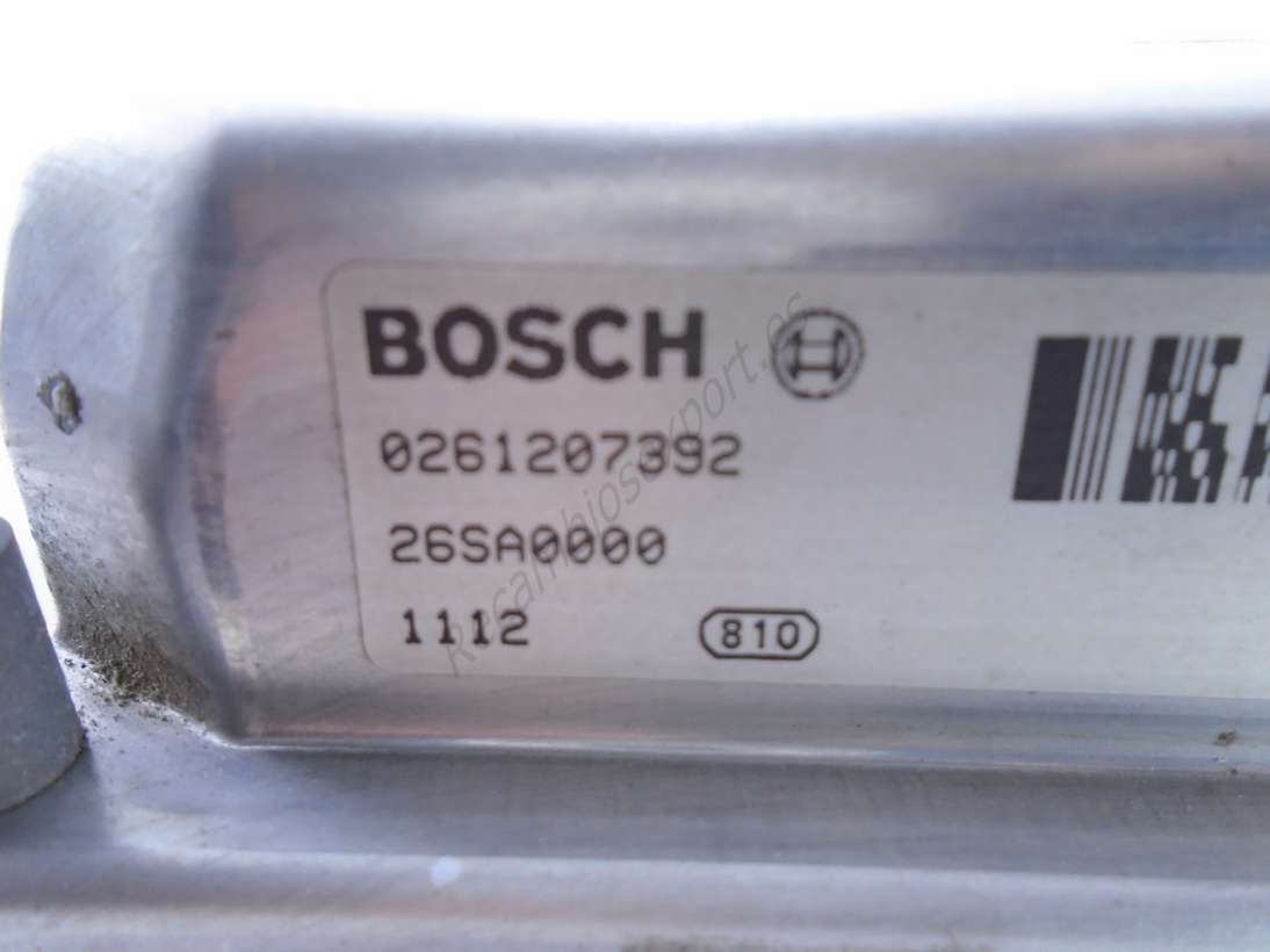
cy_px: 476
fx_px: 954
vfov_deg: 53.0
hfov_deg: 67.3
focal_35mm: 26
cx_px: 635
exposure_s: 1/30
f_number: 3.2
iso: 160
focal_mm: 4.6
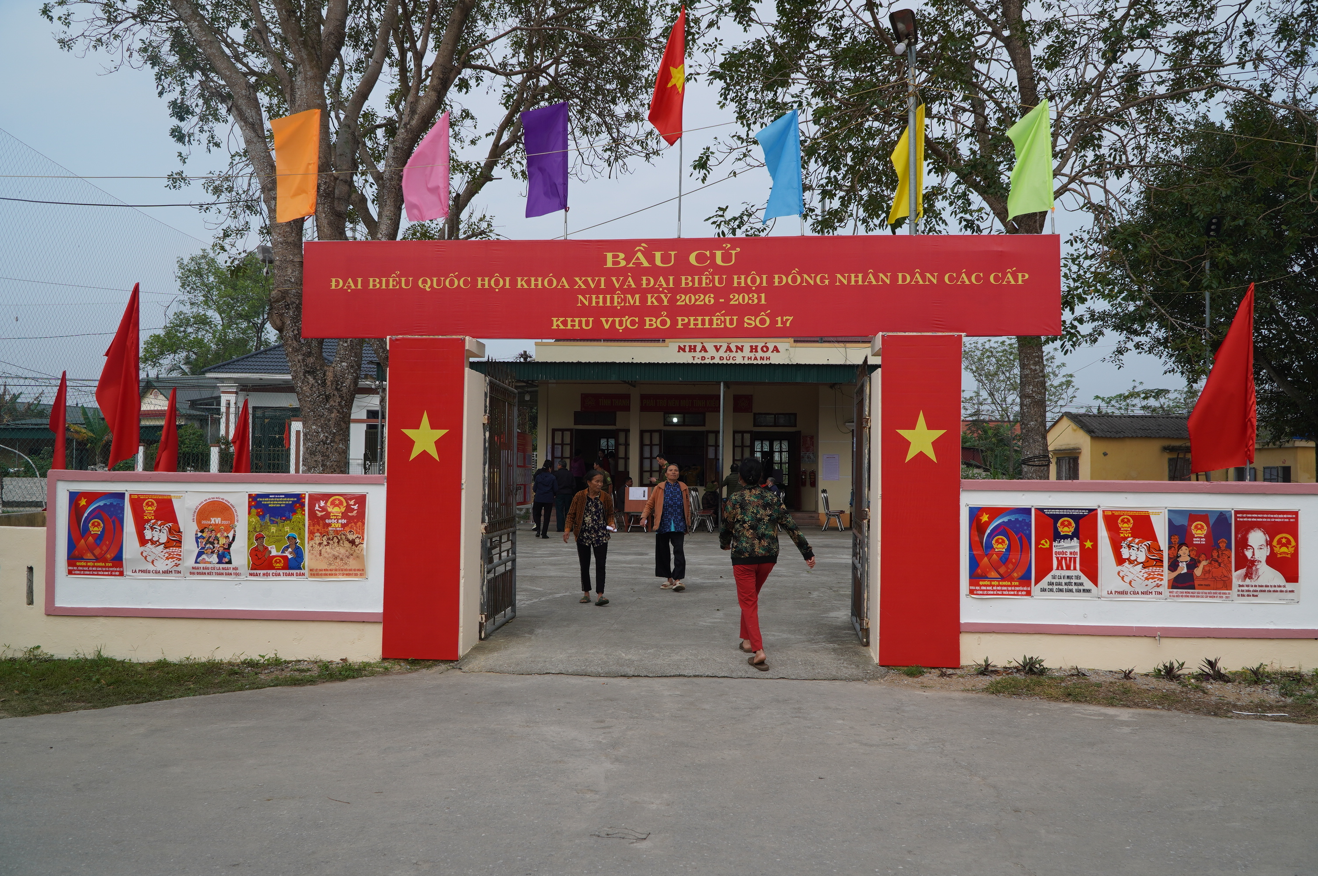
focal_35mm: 30
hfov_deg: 62.0
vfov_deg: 43.5
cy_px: 438
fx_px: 1097
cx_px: 659
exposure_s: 1/160
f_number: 8
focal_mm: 20
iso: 100
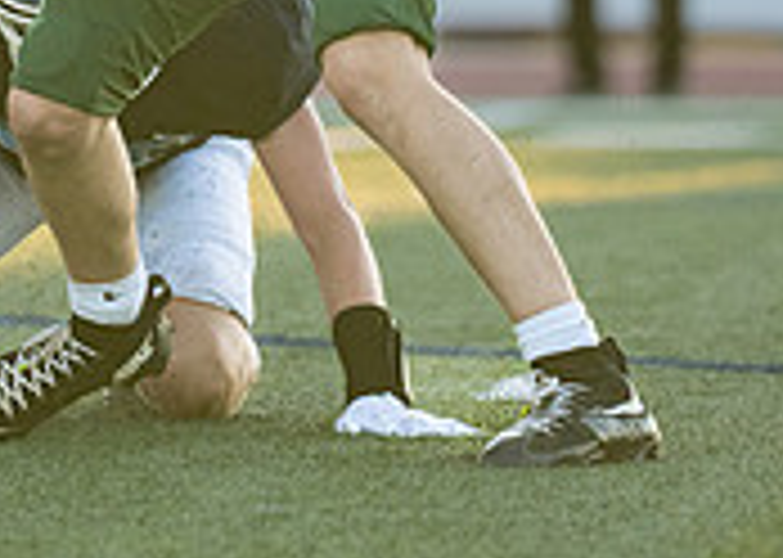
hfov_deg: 2.7
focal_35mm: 745
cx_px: 109
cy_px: -448
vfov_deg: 1.9
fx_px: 16554
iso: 500
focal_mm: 170
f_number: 2.8
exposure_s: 1/2500
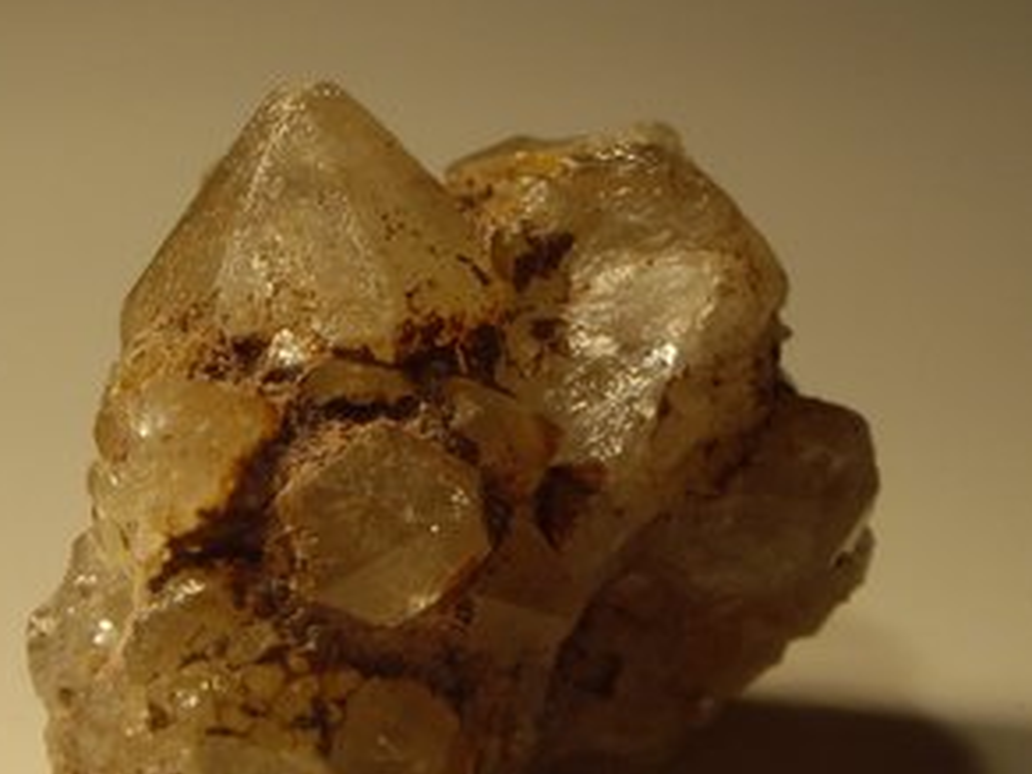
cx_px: 431
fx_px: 1550
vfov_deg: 27.9
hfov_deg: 36.7
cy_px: 516
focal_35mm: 52
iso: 50
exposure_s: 1/100
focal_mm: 6.2
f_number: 4.3
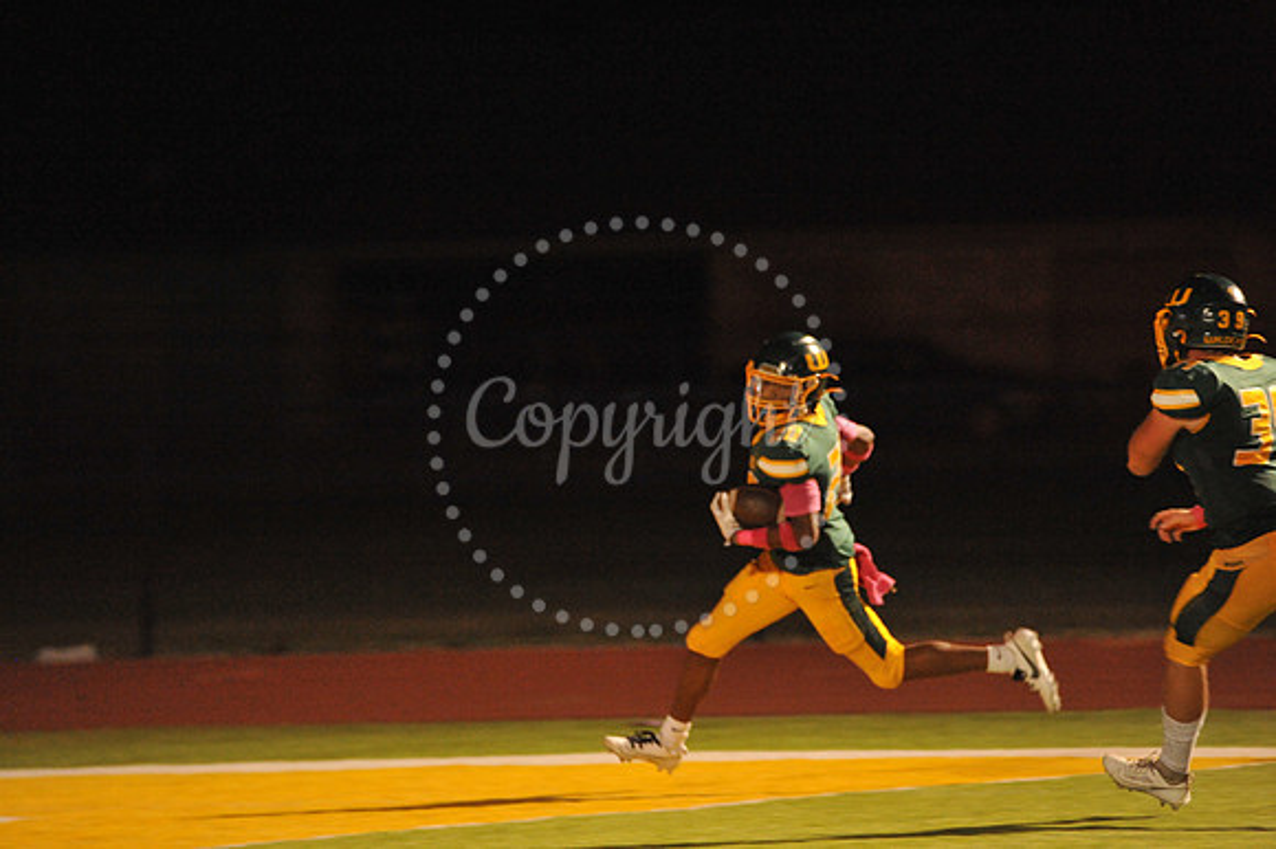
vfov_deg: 3.1
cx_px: 638
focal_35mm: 450
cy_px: 424
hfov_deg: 4.6
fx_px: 15940
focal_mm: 450
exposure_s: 1/200
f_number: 6.3
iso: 6400
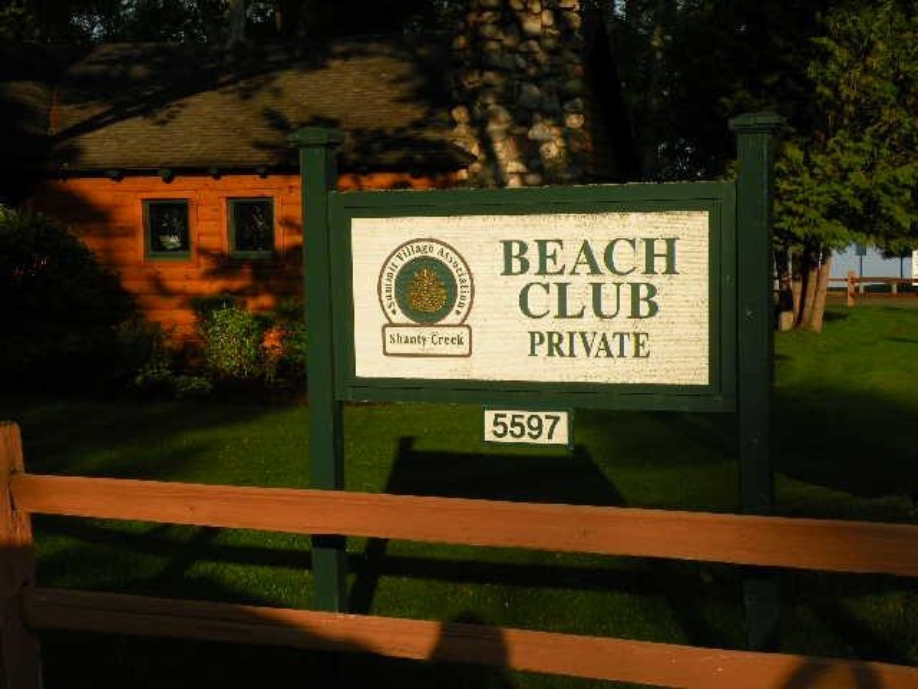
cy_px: 344
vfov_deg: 26.1
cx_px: 459
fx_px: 1485
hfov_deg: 34.3
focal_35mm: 56
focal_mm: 9.8
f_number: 6.3
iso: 64
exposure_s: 1/220
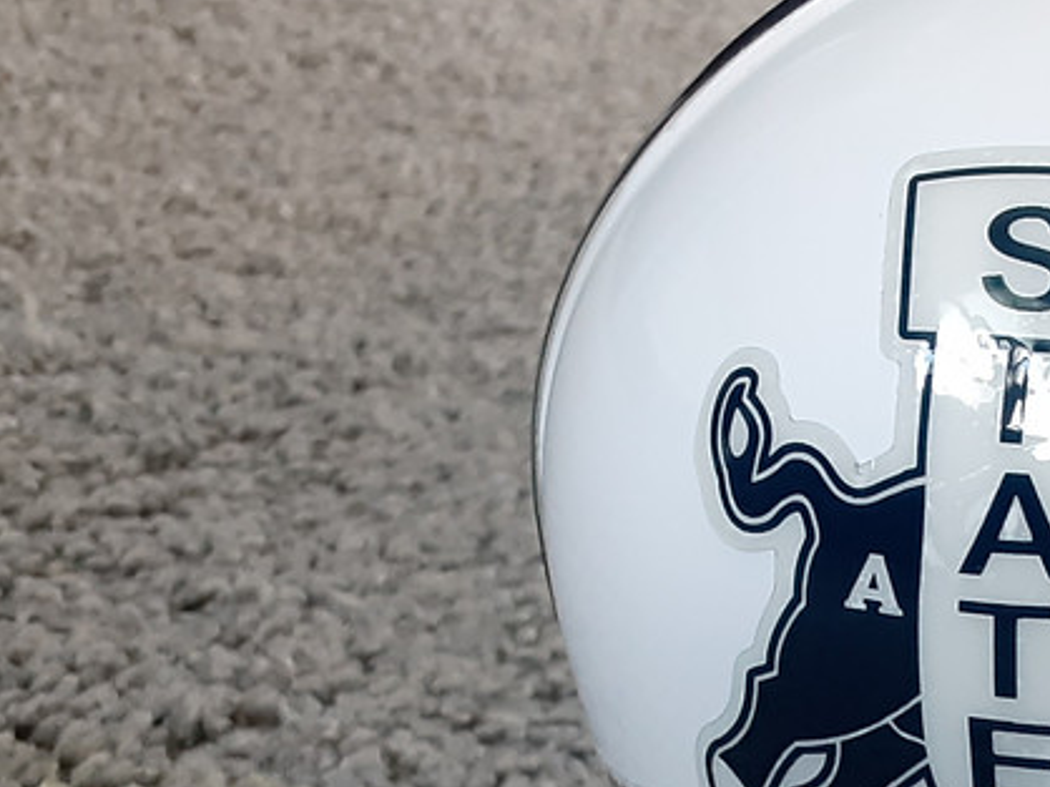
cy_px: 757
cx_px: 933
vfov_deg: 20.7
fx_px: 2092
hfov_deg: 27.2
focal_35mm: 69
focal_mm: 2.91
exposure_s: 1/30
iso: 250
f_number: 1.9
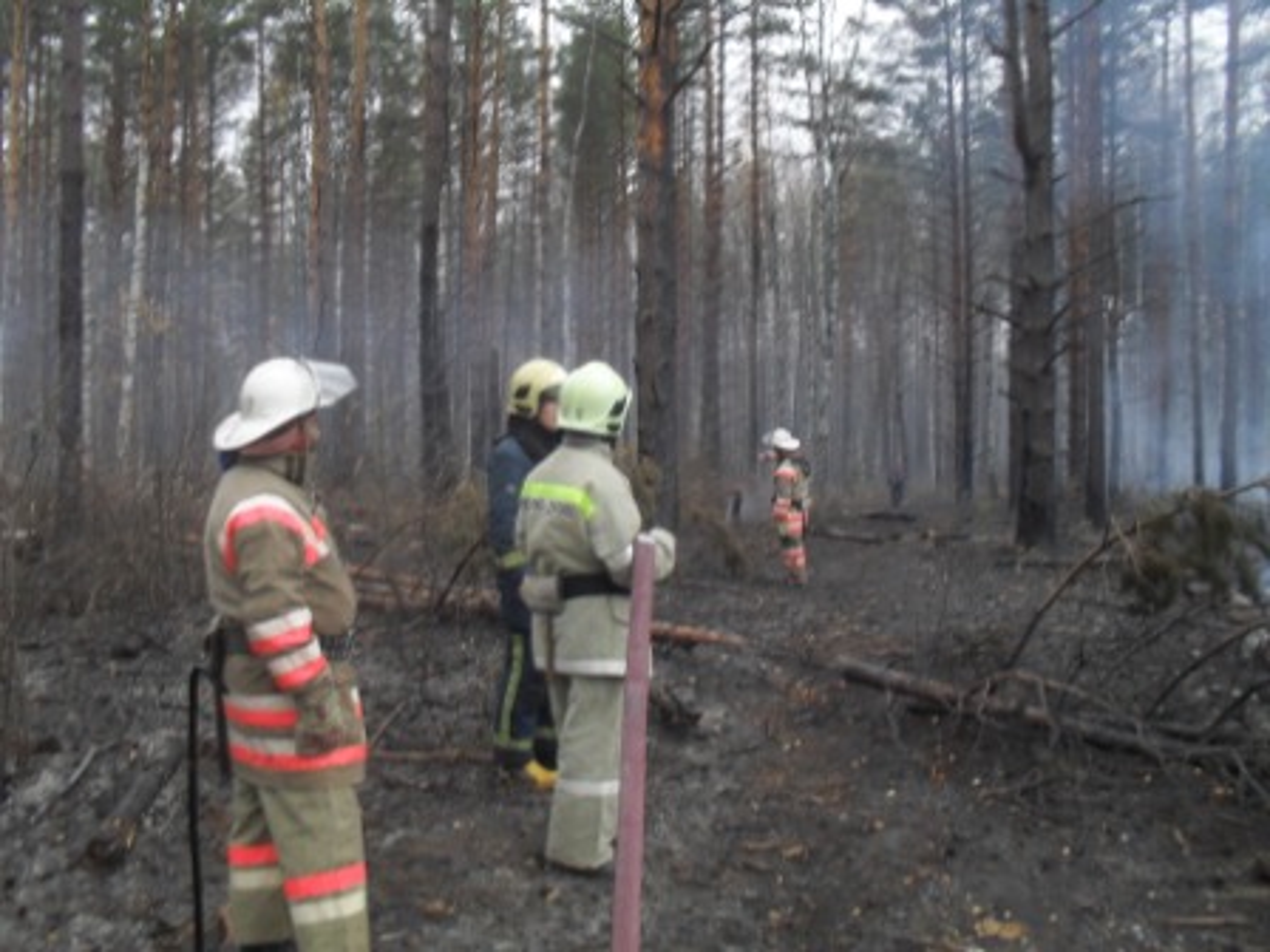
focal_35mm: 35
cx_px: 635
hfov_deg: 52.6
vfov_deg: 40.7
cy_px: 476
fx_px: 1284
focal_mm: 6.3
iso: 120
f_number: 3.2
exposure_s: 1/45
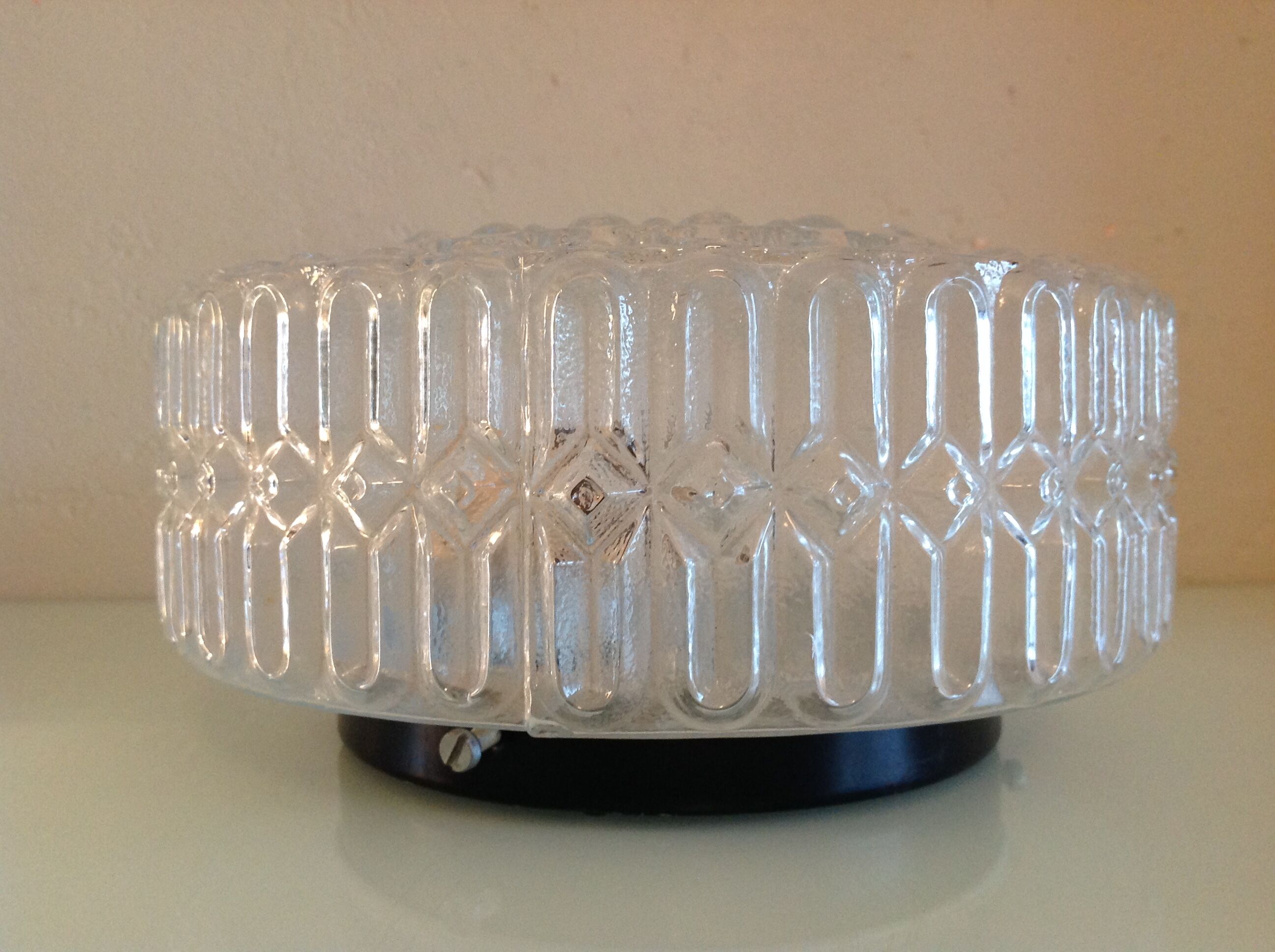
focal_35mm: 35
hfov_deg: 52.7
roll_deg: +0.2
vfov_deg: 40.6
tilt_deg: -3.6
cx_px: 638
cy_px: 476
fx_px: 1287
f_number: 2.4
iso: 200
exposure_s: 1/17
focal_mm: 4.28
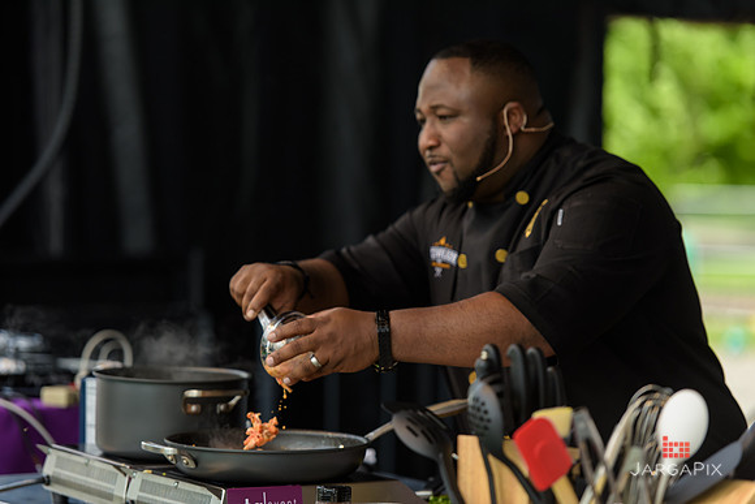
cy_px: 252
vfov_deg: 8.3
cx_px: 378
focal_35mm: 165
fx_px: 3461
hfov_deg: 12.4
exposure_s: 1/1250
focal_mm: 165
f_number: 3.2
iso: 250
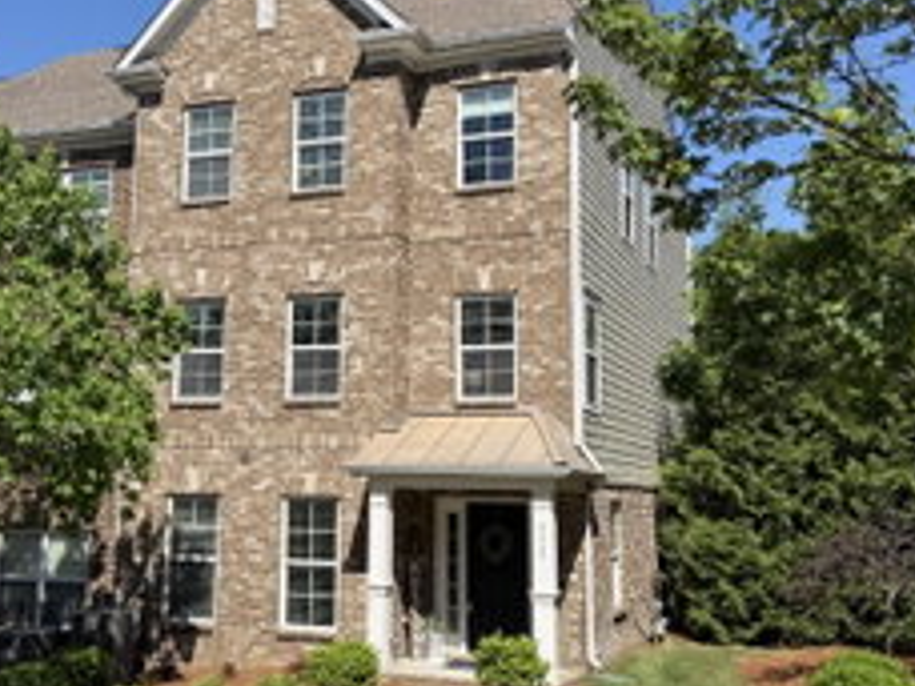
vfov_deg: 32.1
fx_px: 1189
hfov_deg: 41.8
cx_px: 343
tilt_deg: +9.8
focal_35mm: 45
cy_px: 289
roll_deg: -1.6
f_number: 1.78
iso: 80
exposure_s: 1/4975
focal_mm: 6.76
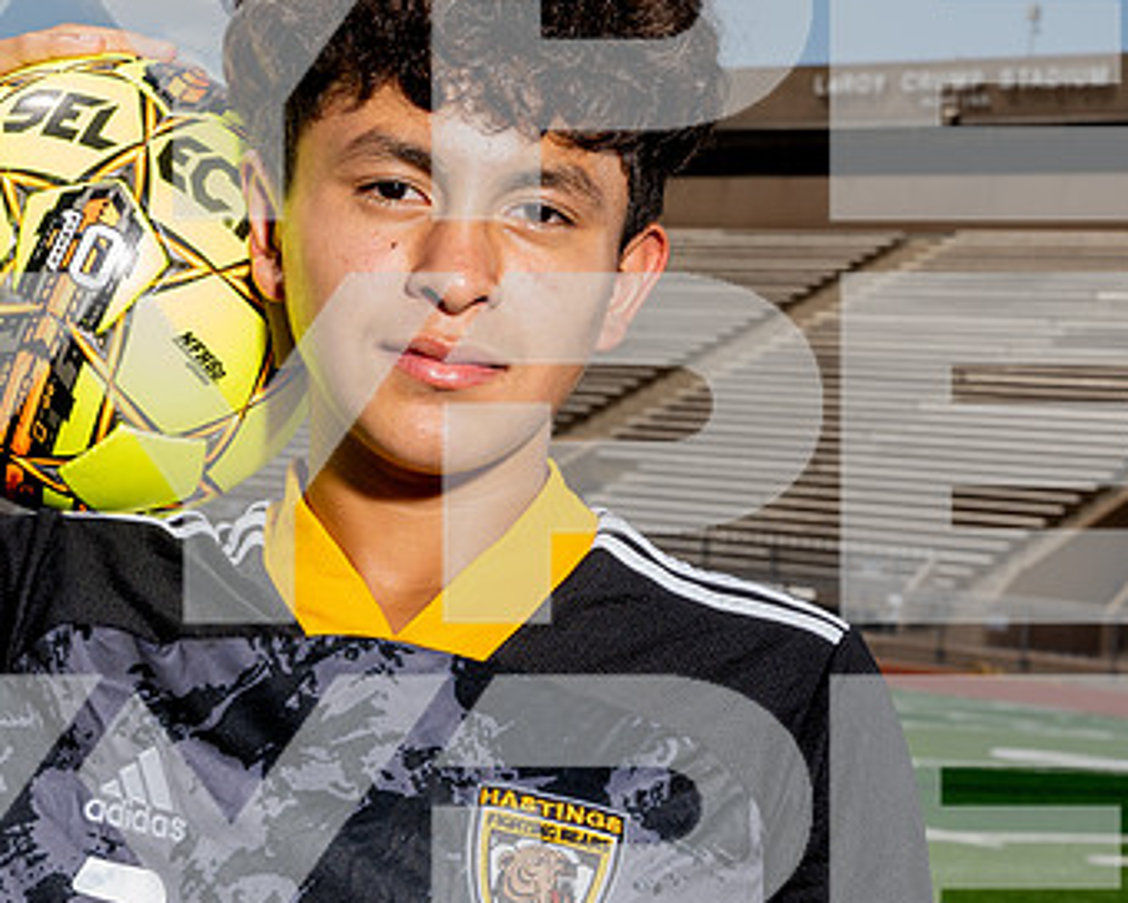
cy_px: 450
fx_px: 3205
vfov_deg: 16.0
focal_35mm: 96
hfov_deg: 19.9
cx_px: 381
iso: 160
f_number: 11
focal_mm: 53
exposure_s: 1/250
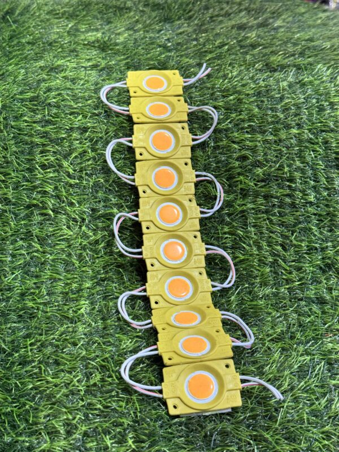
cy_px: 226
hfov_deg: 30.3
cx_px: 170
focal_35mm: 48
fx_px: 627
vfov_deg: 39.7
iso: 80
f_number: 1.78
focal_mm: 6.76
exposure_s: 1/50
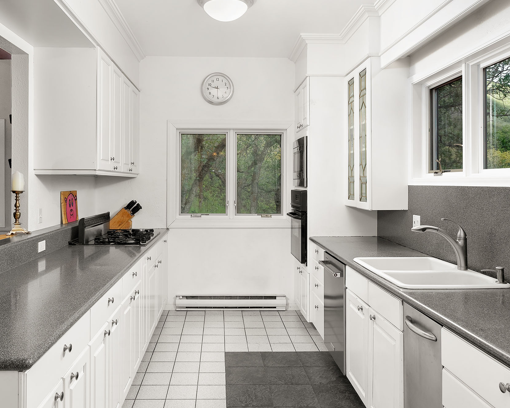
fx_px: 438
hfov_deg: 60.3
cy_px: 191
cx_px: 228
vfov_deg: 49.9
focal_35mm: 29
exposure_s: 1/3
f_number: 7.1
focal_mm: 19
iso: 250
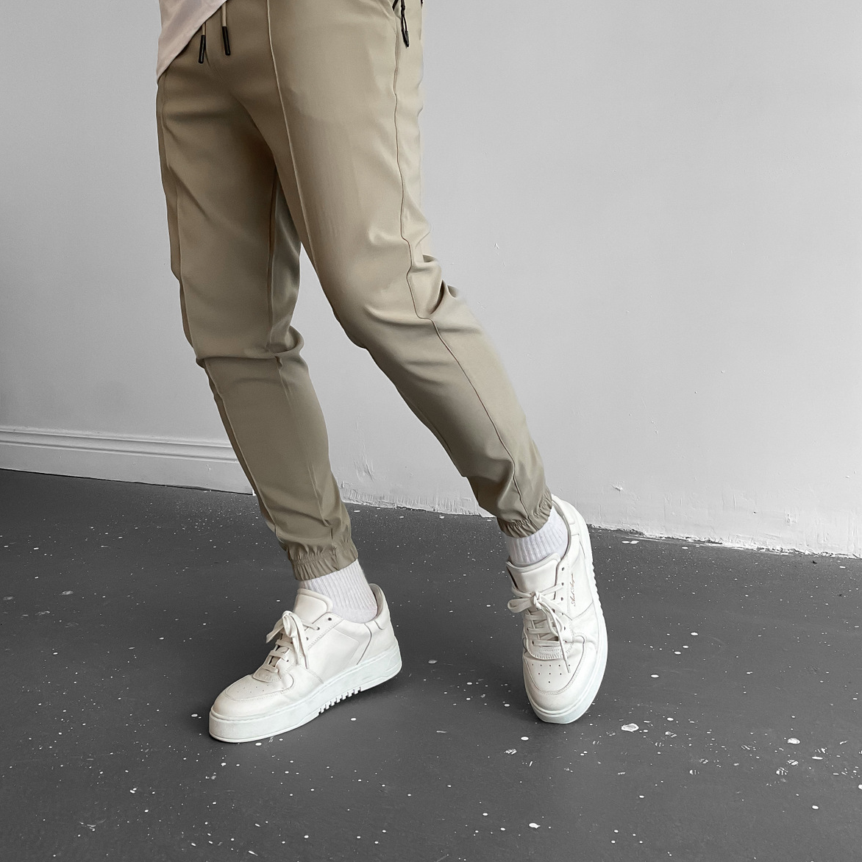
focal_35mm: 35
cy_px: 317
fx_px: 986
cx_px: 423
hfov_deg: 47.2
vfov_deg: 46.8
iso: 50
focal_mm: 3
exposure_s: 1/120
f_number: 1.8
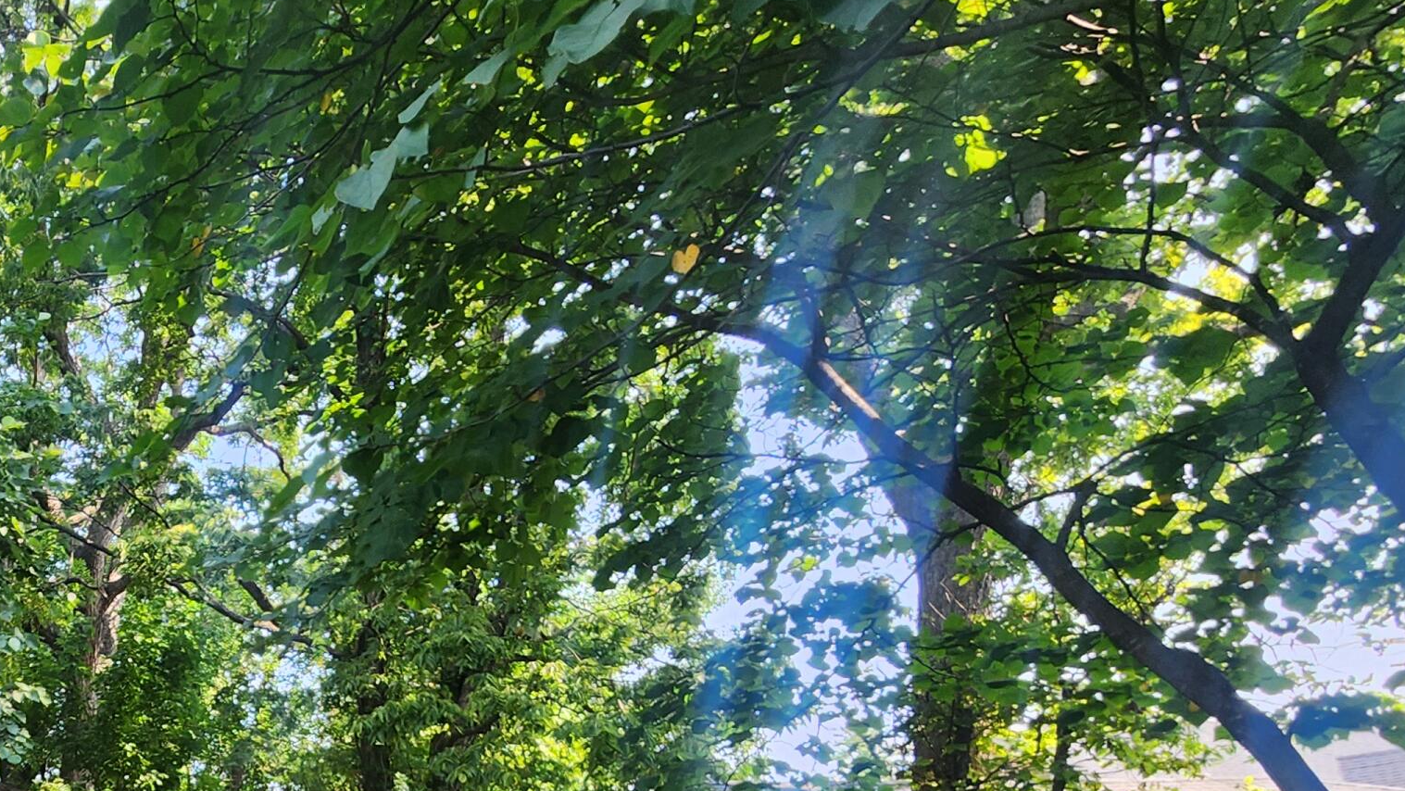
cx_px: 31
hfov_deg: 54.5
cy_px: 998
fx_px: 1043
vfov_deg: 32.5
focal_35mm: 28
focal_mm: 2.2
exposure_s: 1/147
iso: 50
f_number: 2.2
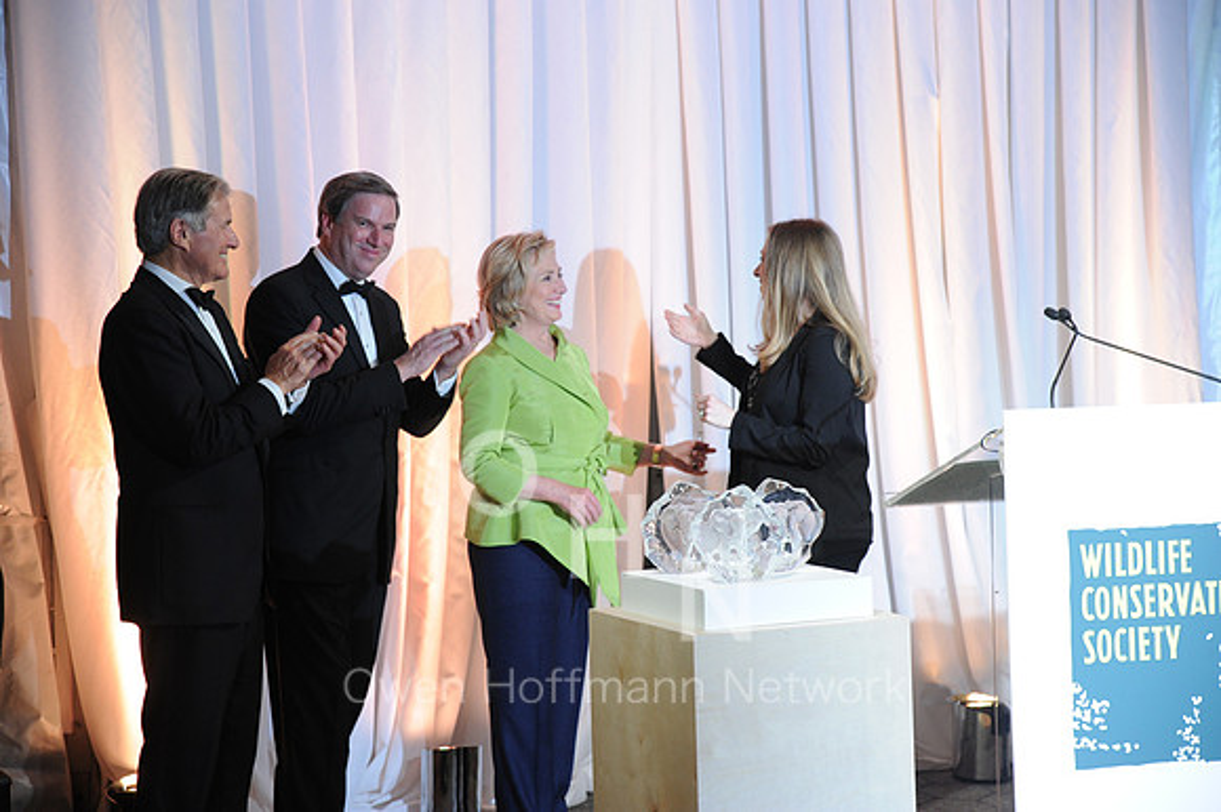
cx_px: 610
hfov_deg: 23.9
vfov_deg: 16.1
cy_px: 406
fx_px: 2881
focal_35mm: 85
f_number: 5
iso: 2000
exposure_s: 1/60
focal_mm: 85
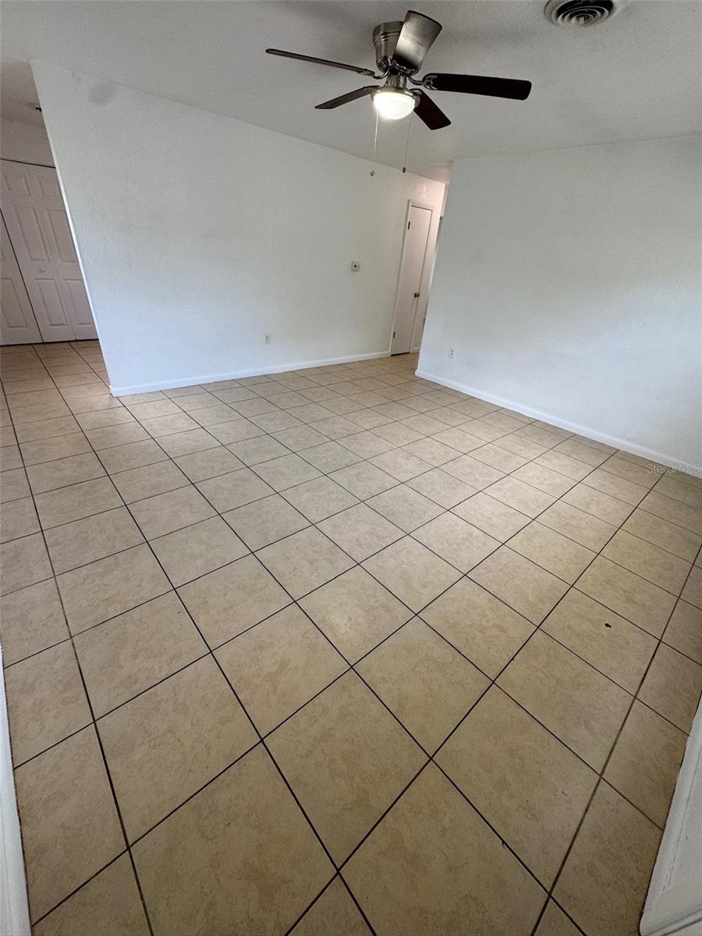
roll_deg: -4.4
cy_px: 468
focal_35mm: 14
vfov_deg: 102.1
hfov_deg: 85.7
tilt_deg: -30.0
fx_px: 379
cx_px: 351
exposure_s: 1/120
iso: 125
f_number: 2.2
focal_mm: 2.22
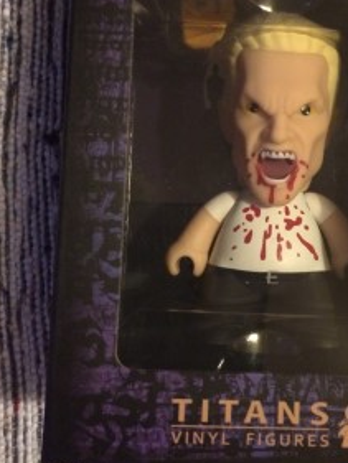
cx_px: 257
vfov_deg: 42.5
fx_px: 589
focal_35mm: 44
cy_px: 164
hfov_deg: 32.3
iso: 400
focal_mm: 4.15
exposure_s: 1/17
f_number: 2.2
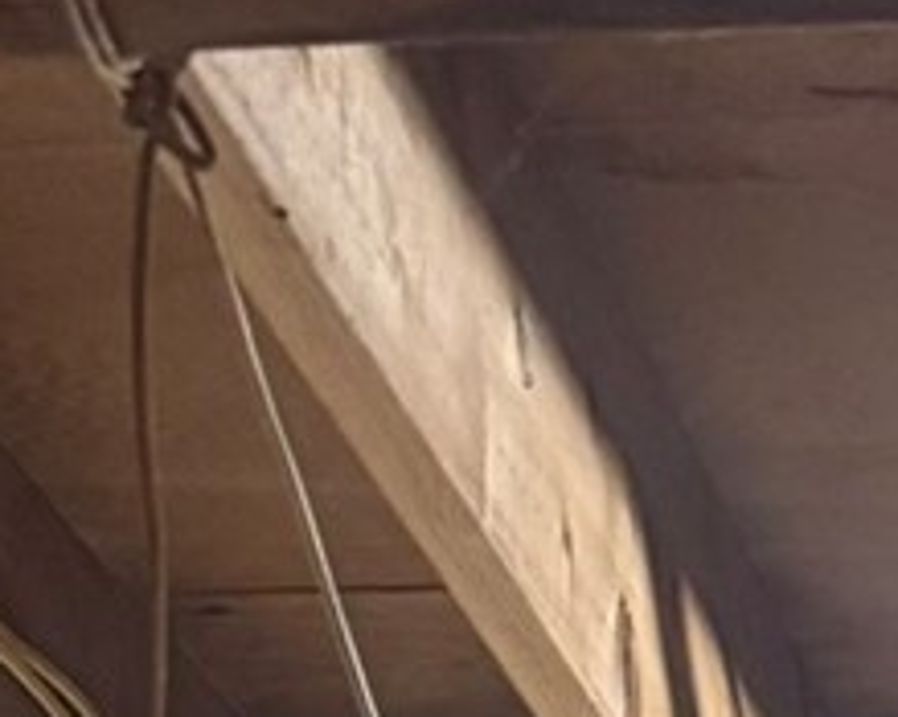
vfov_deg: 6.6
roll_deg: +0.4
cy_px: 3122
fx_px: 4543
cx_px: 1493
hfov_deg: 10.7
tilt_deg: -9.5
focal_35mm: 171
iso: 400
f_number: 1.78
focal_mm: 6.76
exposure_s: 1/60
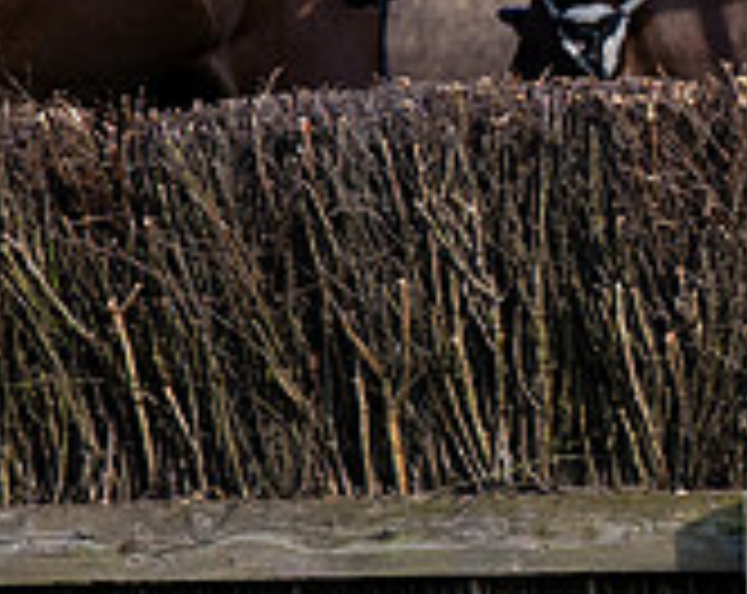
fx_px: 11006
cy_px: -74
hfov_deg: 3.9
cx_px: 752
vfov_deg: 3.1
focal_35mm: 499
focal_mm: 70
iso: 250
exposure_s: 1/2000
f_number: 4
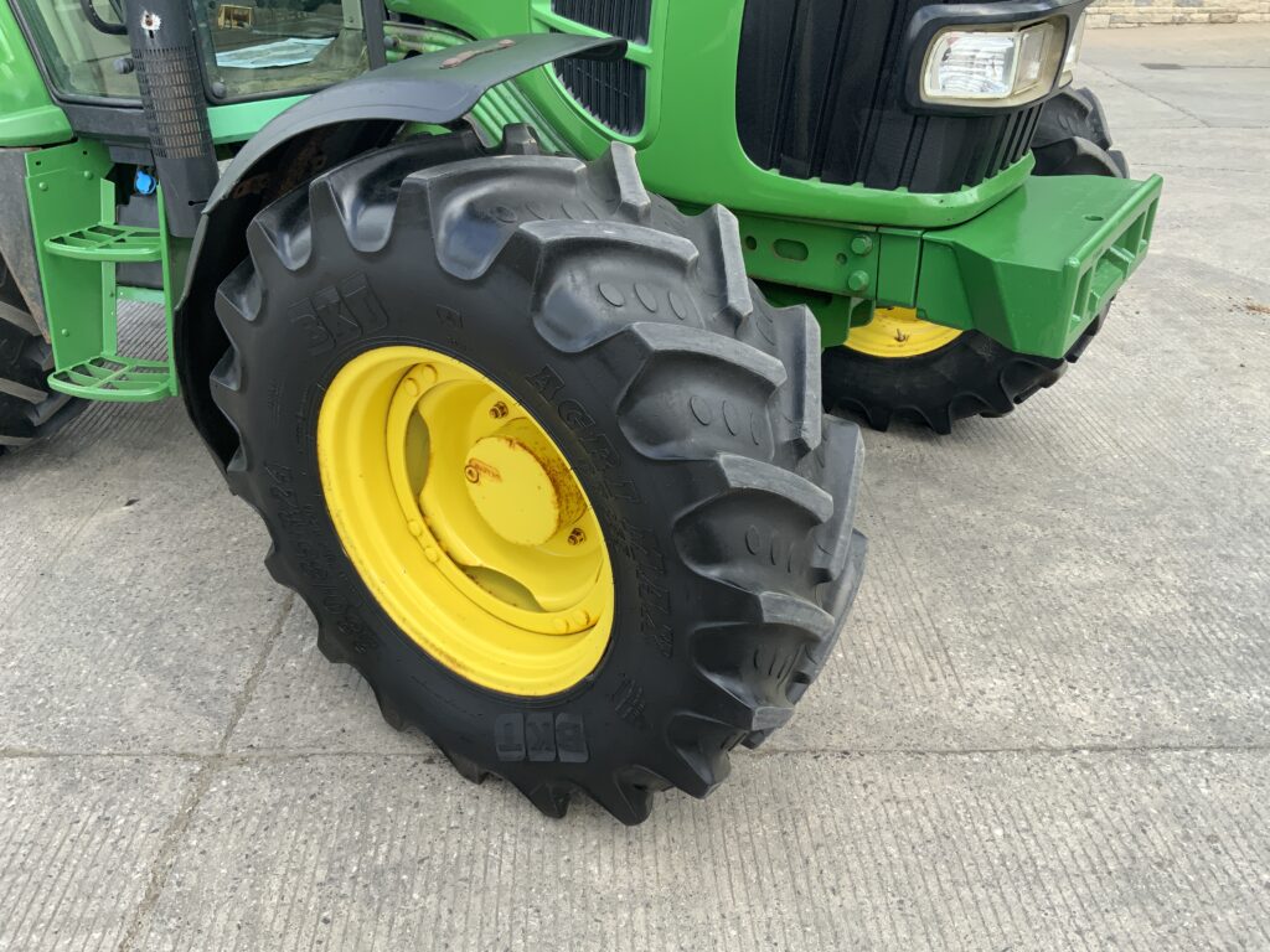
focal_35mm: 29
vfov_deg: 48.2
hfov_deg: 61.7
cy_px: 476
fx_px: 1064
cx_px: 635
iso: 16
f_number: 1.8
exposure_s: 1/400
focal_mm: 3
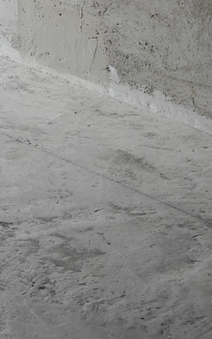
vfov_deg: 10.5
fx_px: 1625
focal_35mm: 176
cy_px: -428
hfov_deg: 6.7
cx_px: -457
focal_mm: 8.7
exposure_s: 1/155
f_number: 1.9
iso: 50
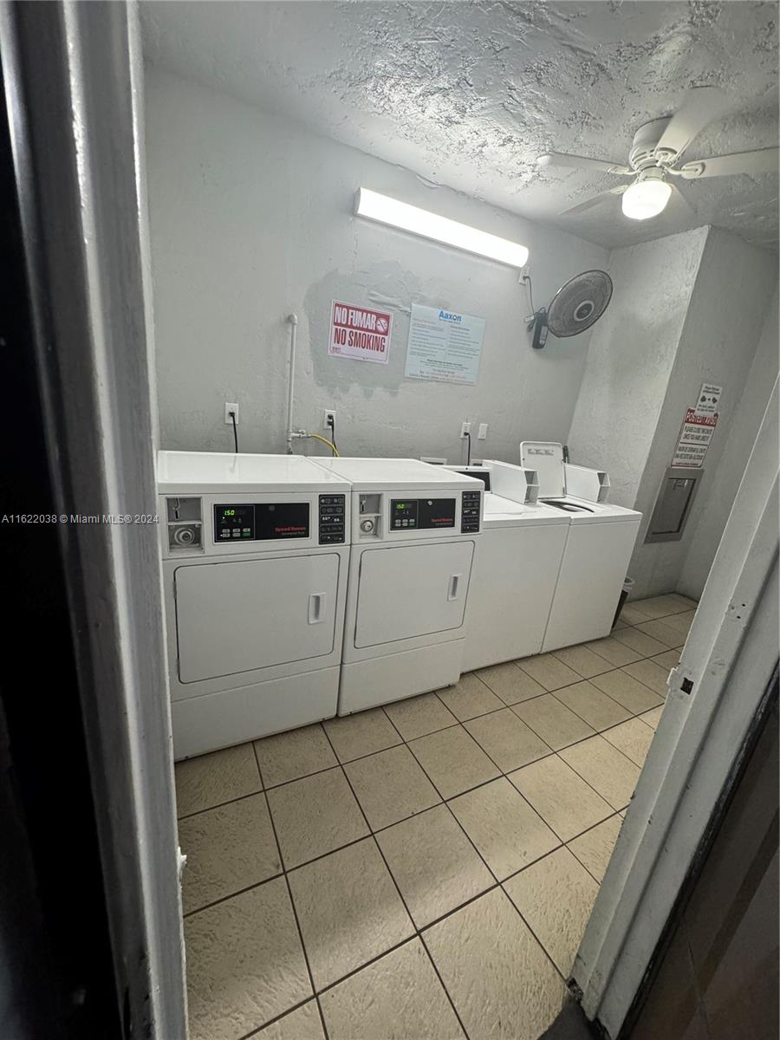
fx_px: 421
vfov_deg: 102.1
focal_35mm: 14
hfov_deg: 85.7
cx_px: 390
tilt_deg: -16.7
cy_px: 520
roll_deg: -6.3
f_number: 2.2
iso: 320
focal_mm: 2.22
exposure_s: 1/120
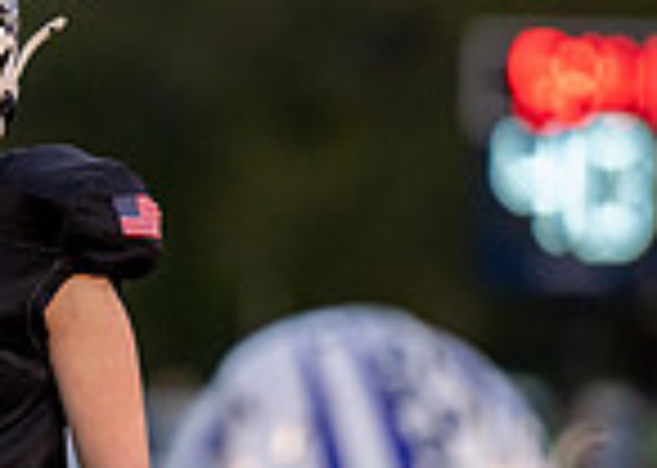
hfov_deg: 1.8
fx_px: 21252
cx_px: -166
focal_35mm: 1140
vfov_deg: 1.3
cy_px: 235
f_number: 2.8
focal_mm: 200
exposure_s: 1/1250
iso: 800
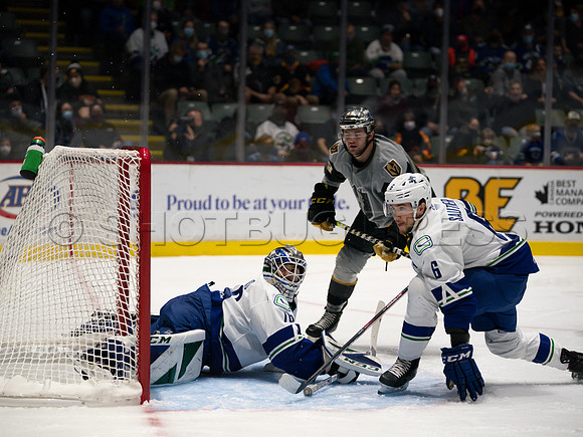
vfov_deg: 12.6
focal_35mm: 118
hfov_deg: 16.7
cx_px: 292
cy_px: 218
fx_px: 1988
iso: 2000
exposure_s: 1/1250
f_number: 2.8
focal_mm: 104
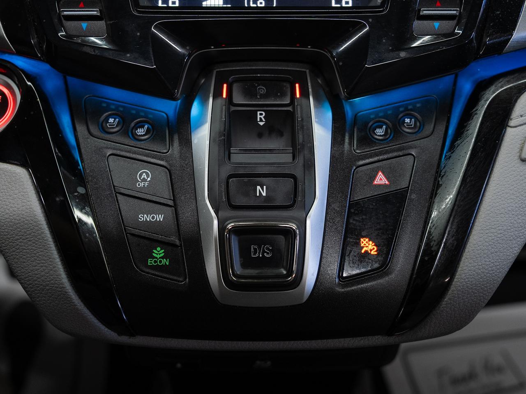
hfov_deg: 58.0
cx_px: 265
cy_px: 197
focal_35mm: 31
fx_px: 475
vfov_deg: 45.1
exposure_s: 1/40
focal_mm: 28.3
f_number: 4
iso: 500
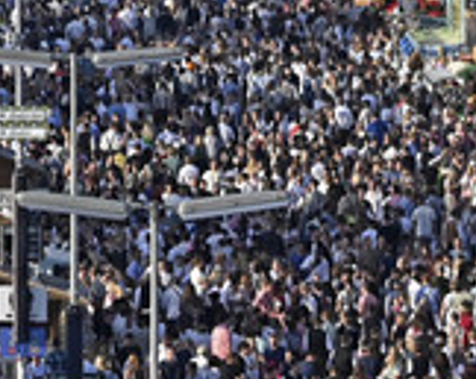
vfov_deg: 1.6
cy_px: 364
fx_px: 13781
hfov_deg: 2.0
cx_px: 458
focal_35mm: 980
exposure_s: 1/6400
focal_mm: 250
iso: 4000
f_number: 10
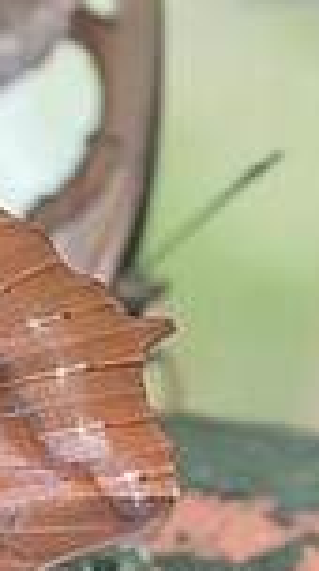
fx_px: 20754
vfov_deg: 1.6
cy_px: 451
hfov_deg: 0.9
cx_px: -260
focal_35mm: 1374
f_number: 5.6
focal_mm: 150
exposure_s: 1/400
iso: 800
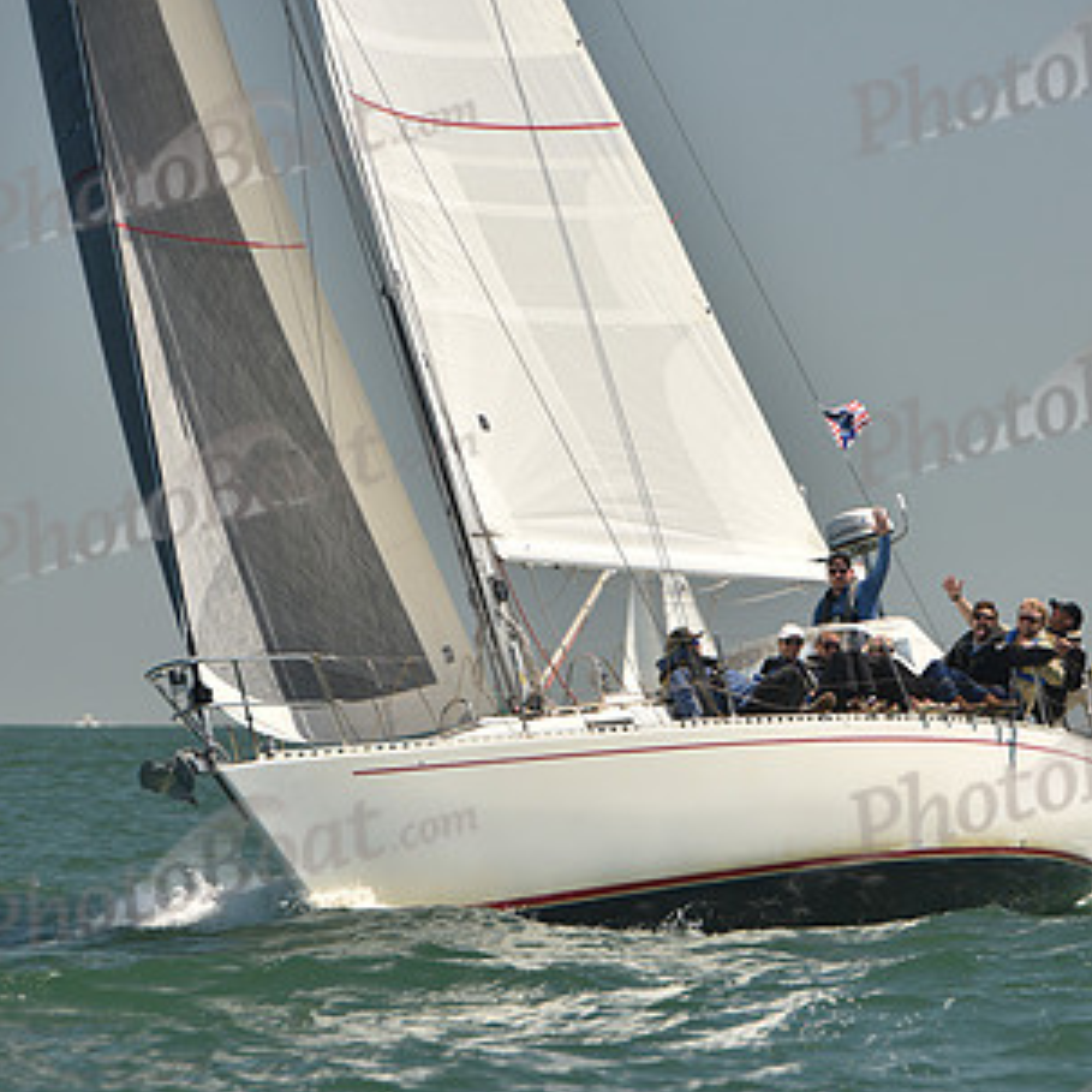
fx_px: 11599
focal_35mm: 325
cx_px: 667
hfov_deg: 5.4
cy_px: 632
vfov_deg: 5.4
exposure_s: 1/800
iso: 250
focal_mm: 200
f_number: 5.6
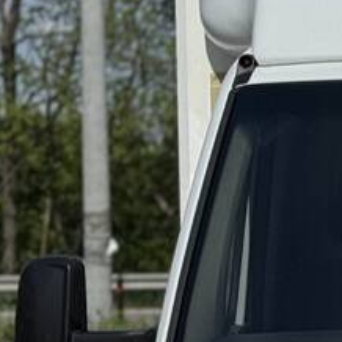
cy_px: 413
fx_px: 2616
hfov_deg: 7.3
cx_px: 579
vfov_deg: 7.4
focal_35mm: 234
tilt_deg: -3.0
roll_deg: -0.8
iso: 80
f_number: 1.78
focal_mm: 6.76
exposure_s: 1/15385
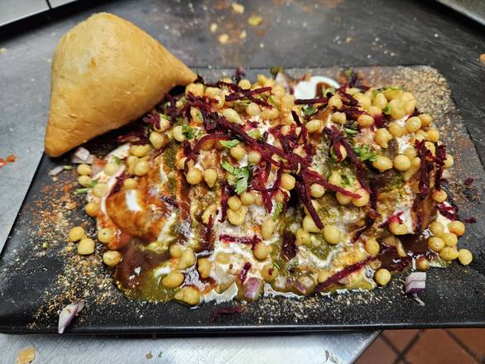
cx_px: 242
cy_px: 182
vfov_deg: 58.9
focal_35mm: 23
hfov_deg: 73.9
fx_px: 322
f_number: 1.8
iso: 320
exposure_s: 1/120
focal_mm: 5.4
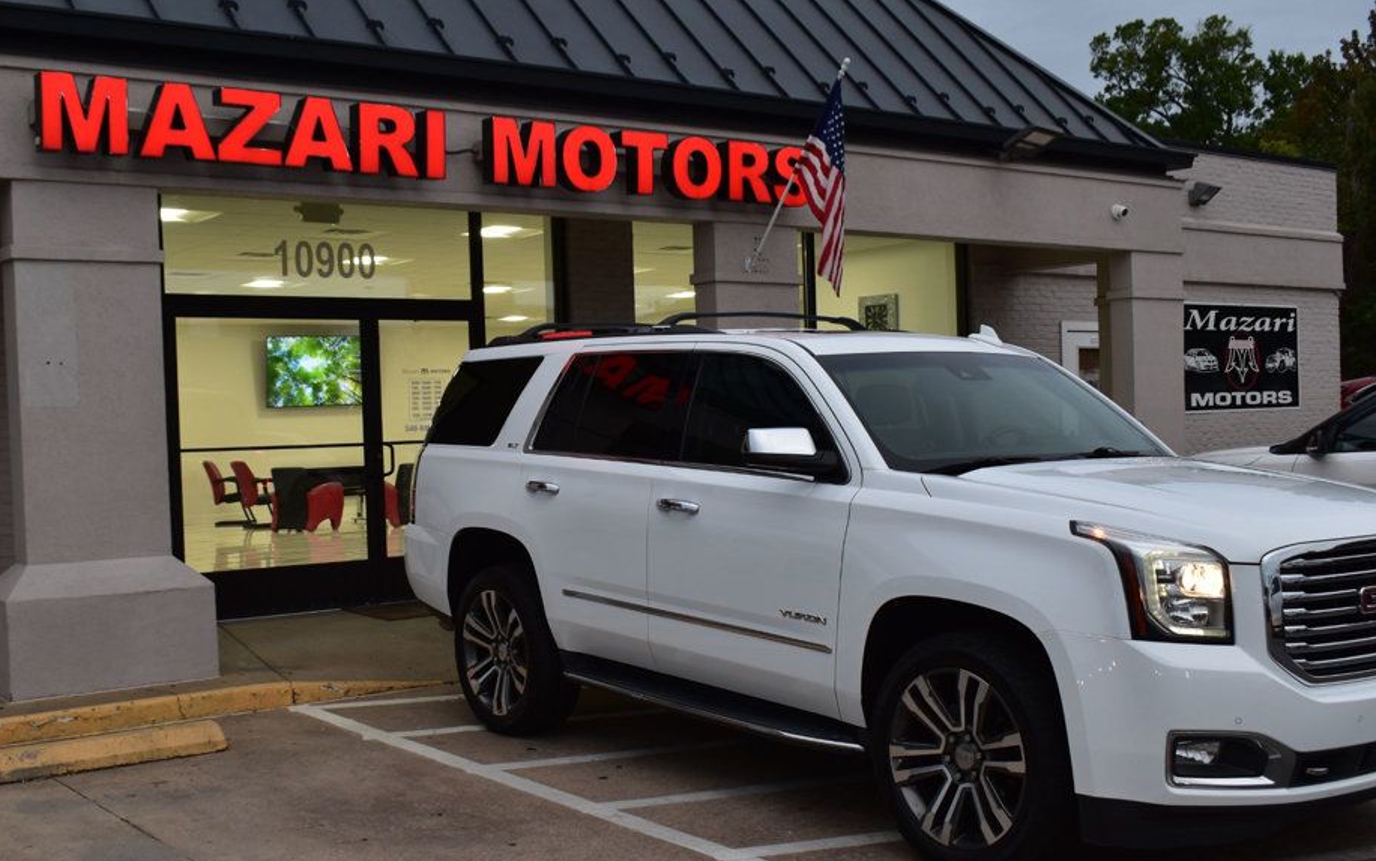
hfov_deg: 48.2
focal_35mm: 41
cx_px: 632
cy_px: 482
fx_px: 1538
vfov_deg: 31.2
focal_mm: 24
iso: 400
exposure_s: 1/40
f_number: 7.1
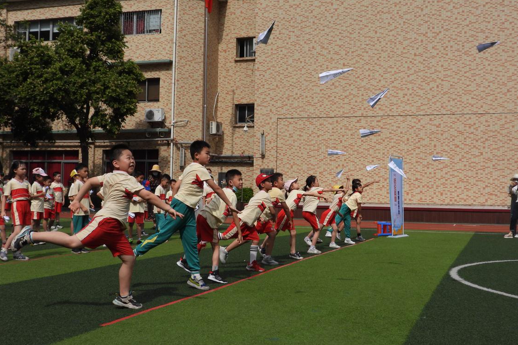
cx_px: 259
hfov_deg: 42.7
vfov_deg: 29.2
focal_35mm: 46
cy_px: 167
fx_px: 662
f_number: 4
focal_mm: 7.9
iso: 110
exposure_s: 1/2000
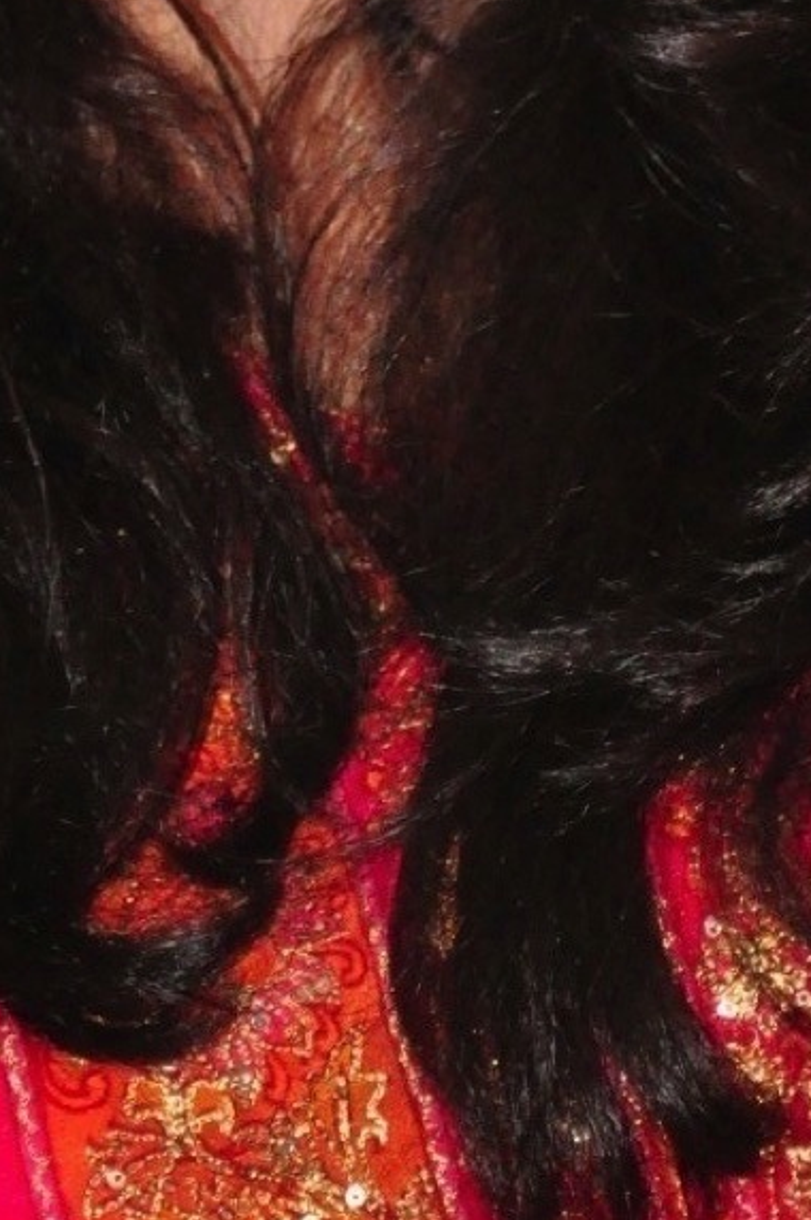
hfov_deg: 2.8
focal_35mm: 498
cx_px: -55
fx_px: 16854
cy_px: -282
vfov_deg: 4.1
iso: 3200
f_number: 5.6
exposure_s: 1/125
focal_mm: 105
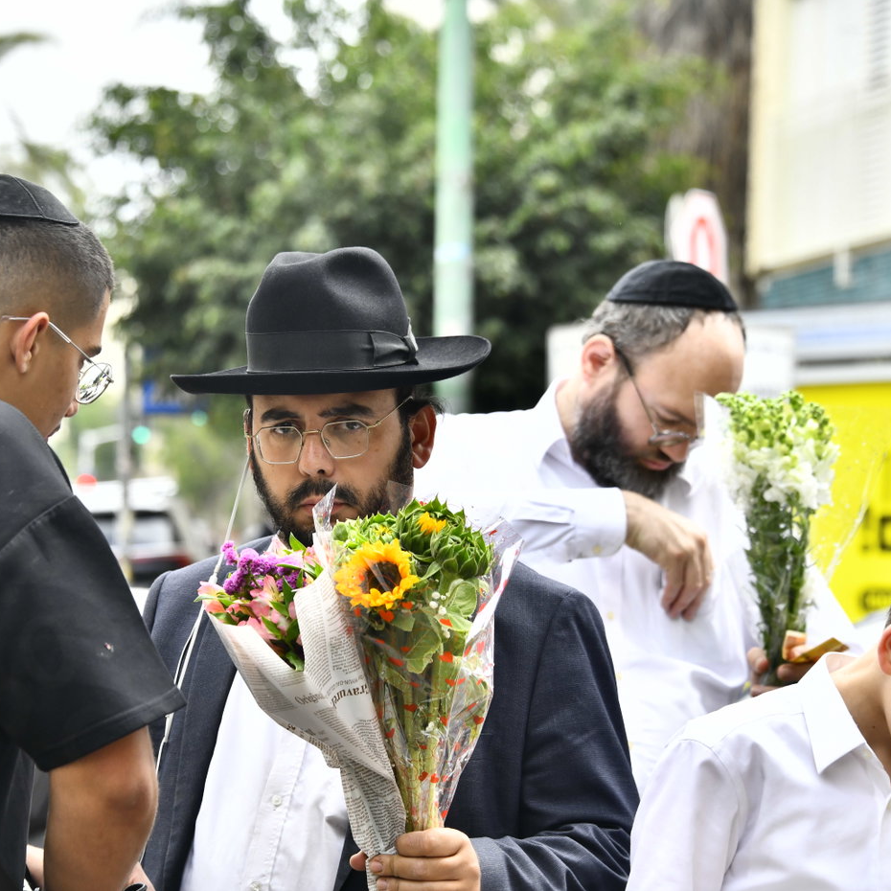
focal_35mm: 156
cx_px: 304
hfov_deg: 11.2
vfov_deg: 11.2
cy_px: 445
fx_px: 4543
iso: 640
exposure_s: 1/800
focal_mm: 122
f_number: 6.3
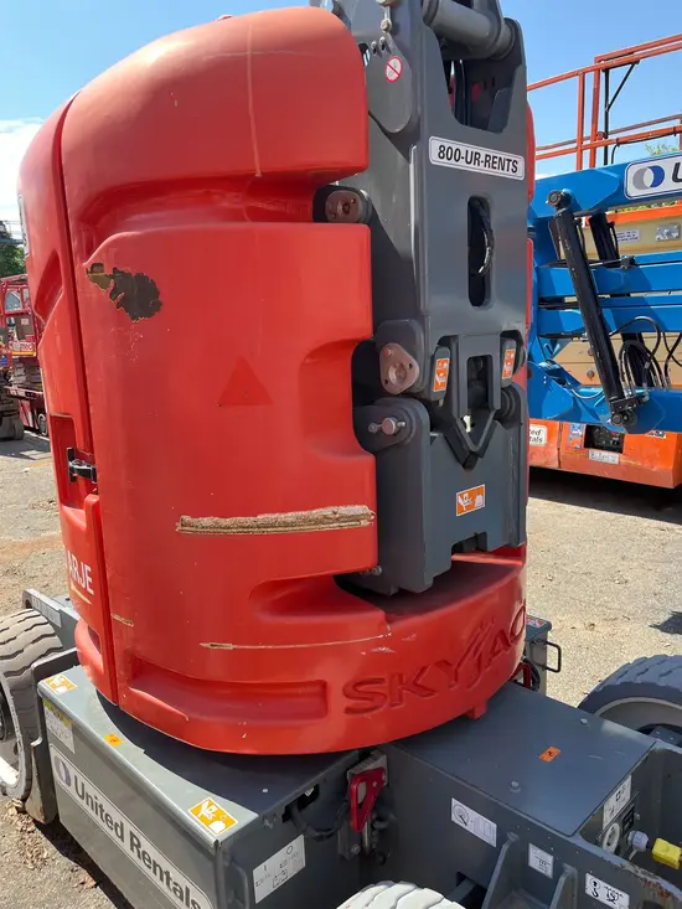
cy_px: 454
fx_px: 683
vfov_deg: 67.3
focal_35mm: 26
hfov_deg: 53.1
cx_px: 341
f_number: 1.6
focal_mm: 5.1
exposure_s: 1/642
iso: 50
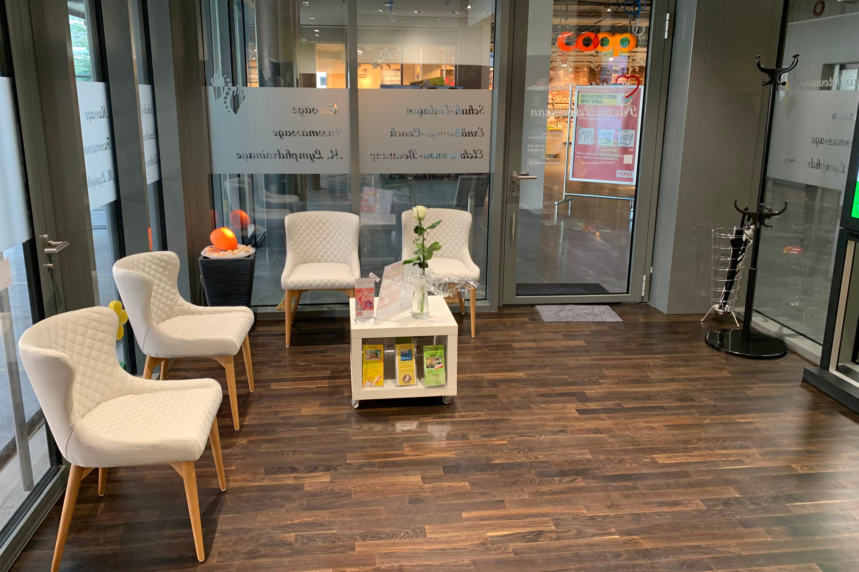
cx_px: 430
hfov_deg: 65.5
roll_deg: -0.5
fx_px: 668
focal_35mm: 28
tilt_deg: -13.6
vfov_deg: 46.4
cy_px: 265
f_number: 1.8
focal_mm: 4.25
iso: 125
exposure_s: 1/50
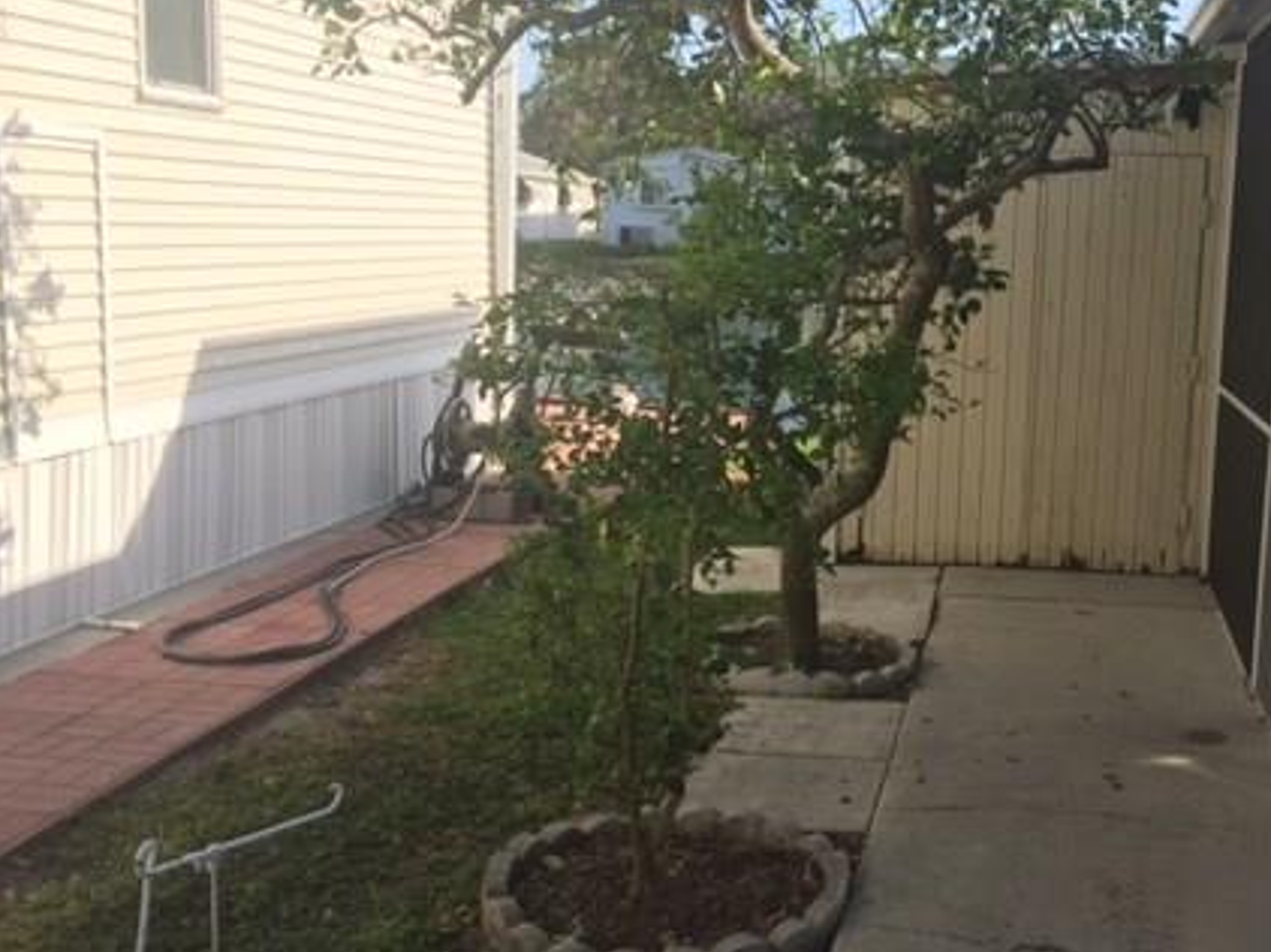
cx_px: 958
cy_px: 542
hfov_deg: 41.7
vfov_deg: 32.8
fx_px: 1615
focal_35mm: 44
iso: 32
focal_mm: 4.15
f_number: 2.2
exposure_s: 1/1199
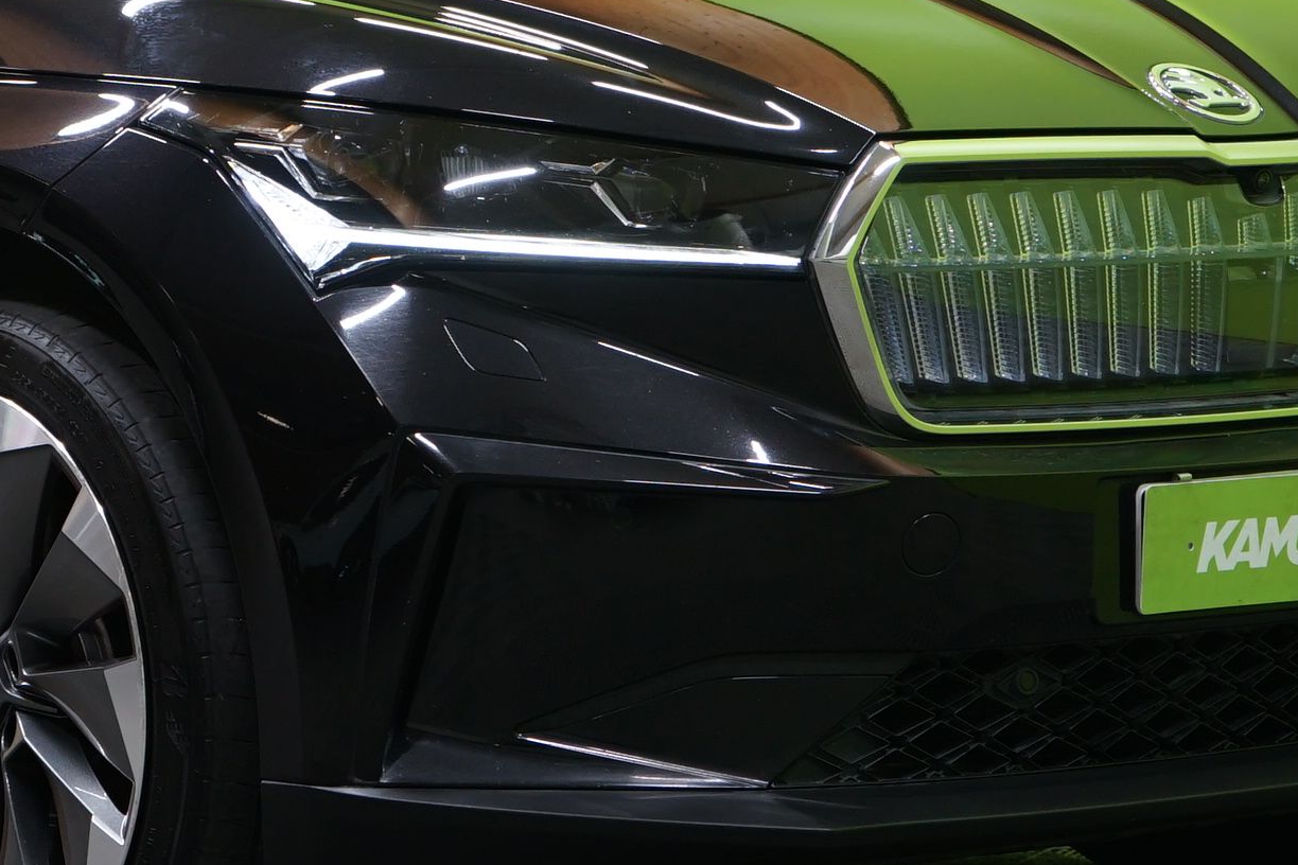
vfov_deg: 8.4
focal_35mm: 164
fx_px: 5913
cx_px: 171
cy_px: 141
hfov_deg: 12.4
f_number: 4
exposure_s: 1/40
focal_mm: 51
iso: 400
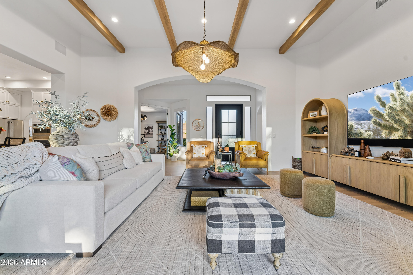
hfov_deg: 101.9
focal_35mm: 15
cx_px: 206
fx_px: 167
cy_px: 138
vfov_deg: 78.8
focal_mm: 14.6
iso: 200
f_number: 8
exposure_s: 1/13
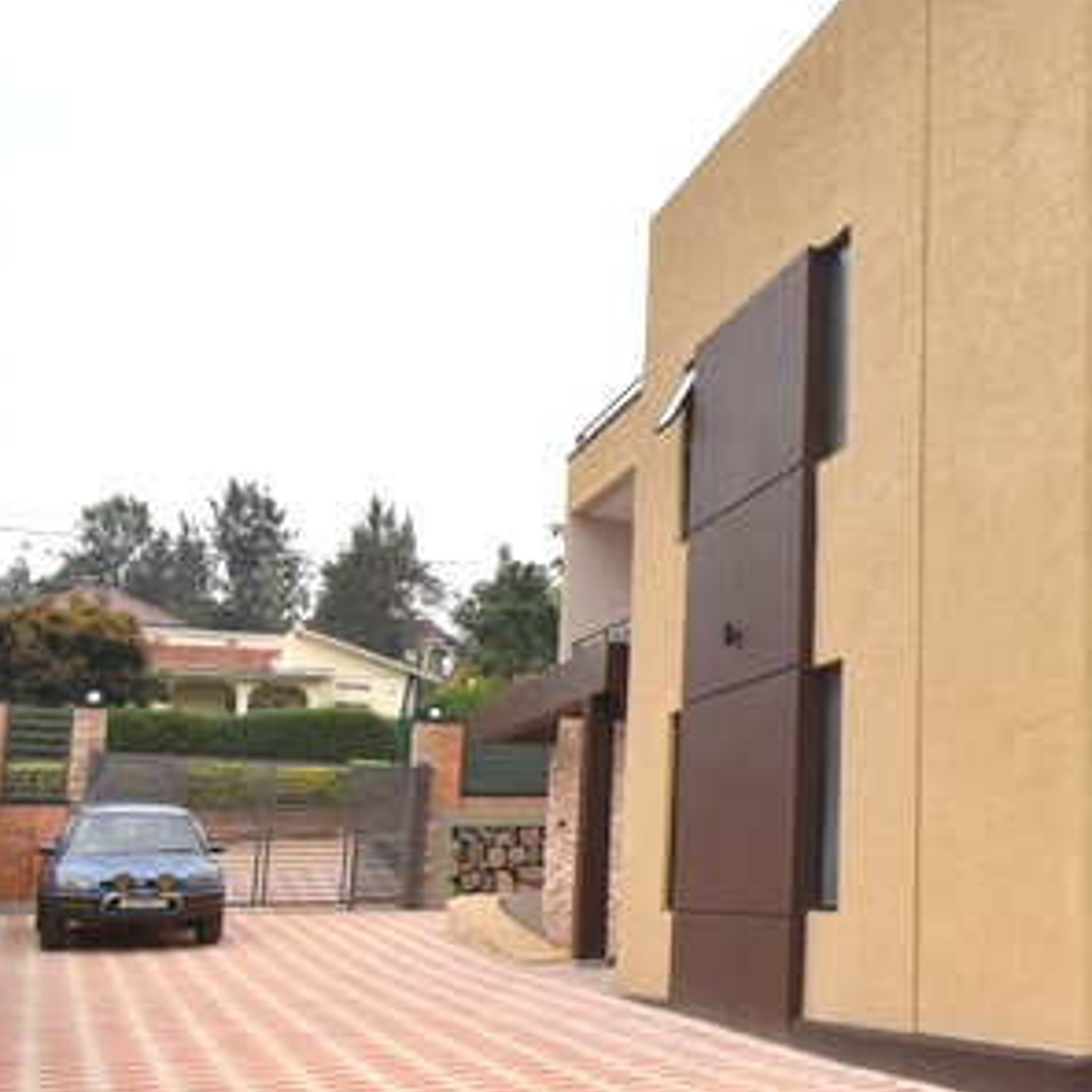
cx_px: 1302
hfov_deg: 35.6
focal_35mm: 37
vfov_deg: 44.6
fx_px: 1321
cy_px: 675
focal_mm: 10
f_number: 8
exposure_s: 1/160
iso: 250
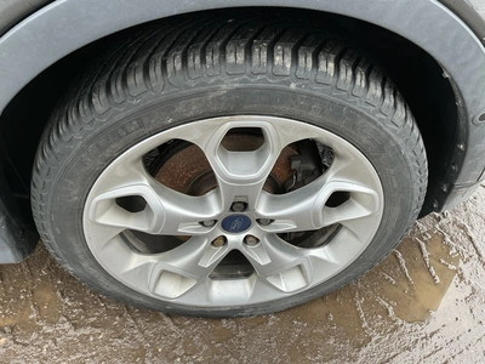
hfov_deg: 63.4
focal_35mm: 28
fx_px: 392
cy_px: 182
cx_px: 242
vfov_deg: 49.7
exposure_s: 1/122
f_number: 1.8
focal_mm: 3
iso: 64
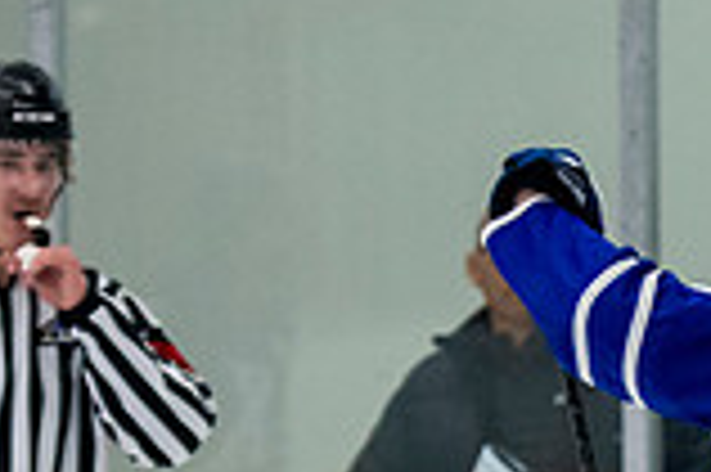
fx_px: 14383
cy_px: 1039
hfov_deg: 2.8
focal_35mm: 729
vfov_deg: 1.9
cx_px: 1436
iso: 2000
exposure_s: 1/640
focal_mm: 112
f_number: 3.2
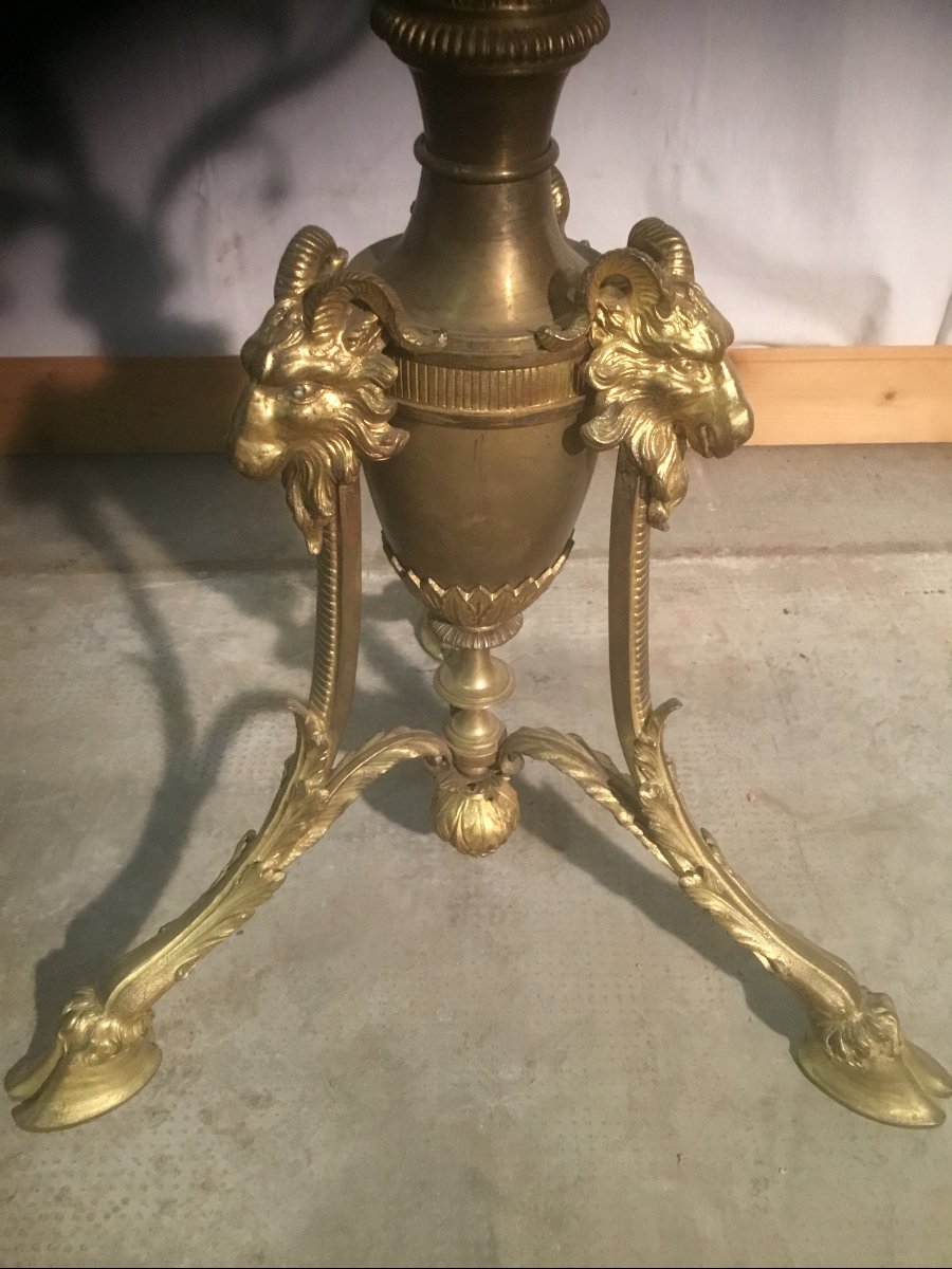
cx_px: 476
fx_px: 1137
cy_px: 634
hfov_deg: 45.4
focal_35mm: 31
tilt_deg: -39.0
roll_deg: -1.2
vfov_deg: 58.4
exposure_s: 1/33
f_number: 2.4
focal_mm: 3.3
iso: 250
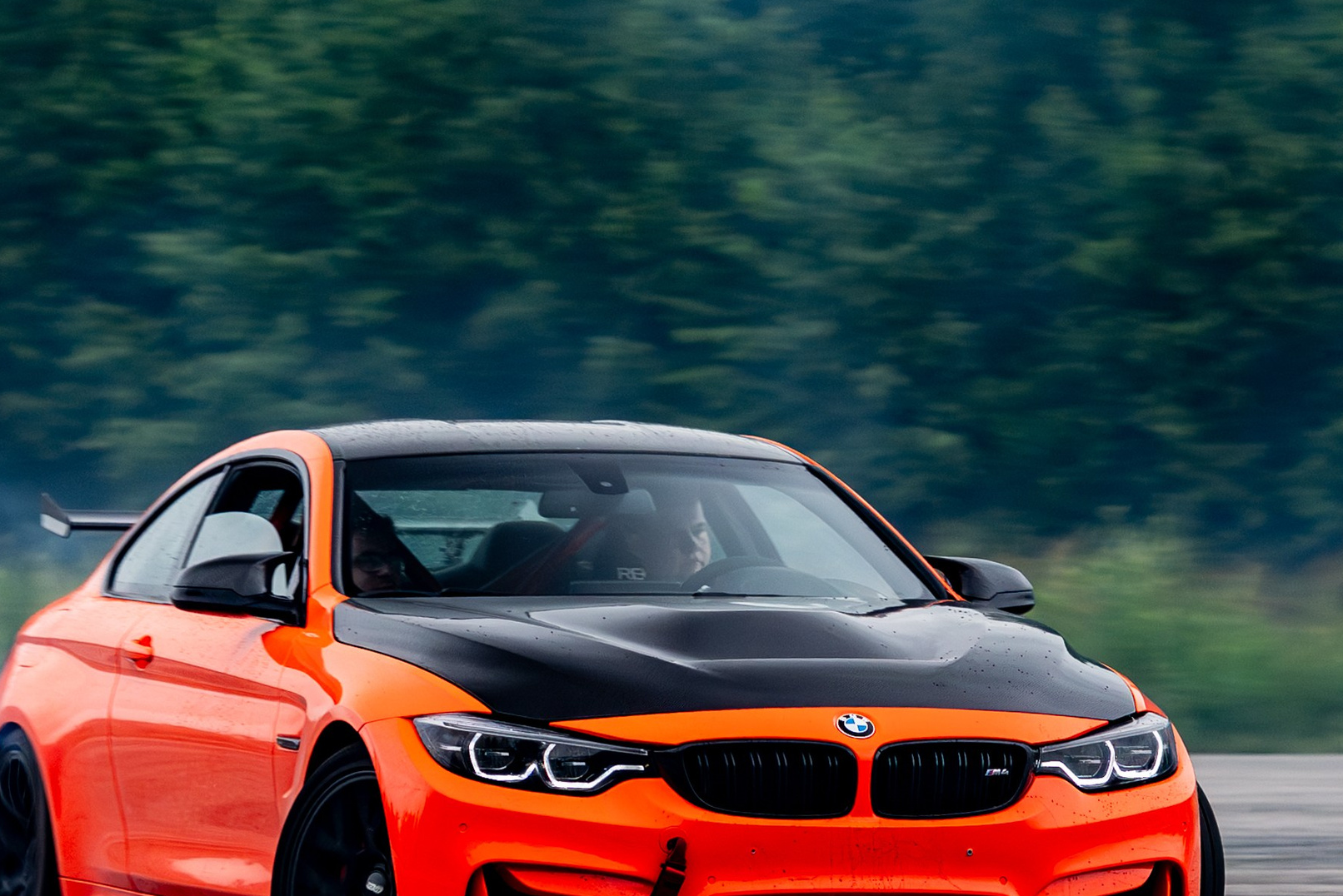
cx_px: 800
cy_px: 586
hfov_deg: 7.1
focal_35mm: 288
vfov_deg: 4.8
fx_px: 10747
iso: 640
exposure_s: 1/160
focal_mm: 85
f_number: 4
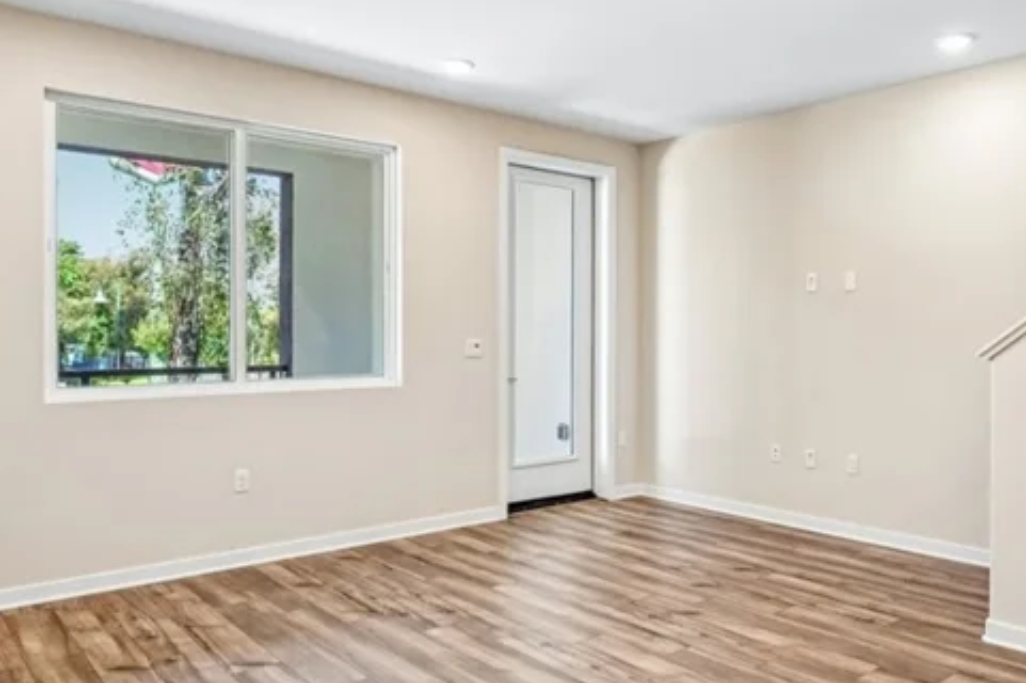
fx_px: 797
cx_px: 667
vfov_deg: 46.3
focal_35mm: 28
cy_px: 354
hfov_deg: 64.2
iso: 400
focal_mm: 16
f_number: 8
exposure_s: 1/30
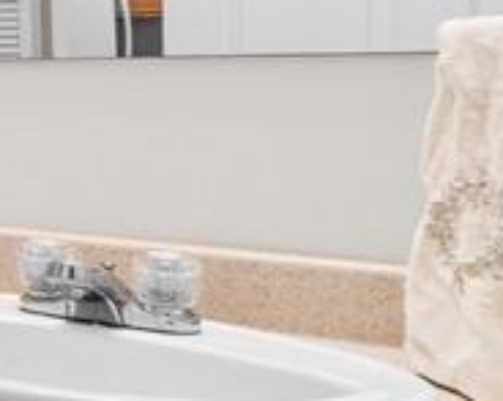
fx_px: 1086
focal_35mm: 73
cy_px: 64
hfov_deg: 15.0
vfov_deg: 20.7
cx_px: -705
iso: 400
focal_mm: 14
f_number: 8
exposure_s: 1/2
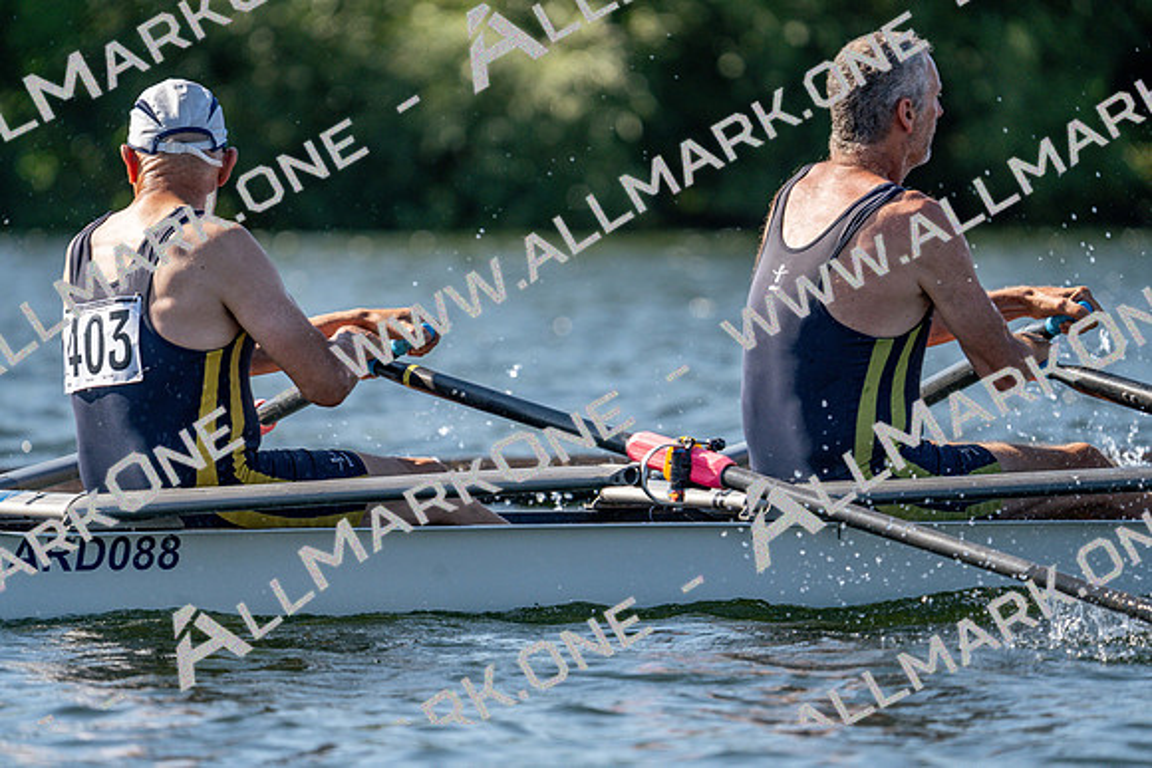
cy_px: 384
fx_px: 12226
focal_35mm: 382
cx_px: 576
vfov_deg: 3.6
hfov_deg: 5.4
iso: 400
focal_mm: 382
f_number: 6.3
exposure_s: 1/1600
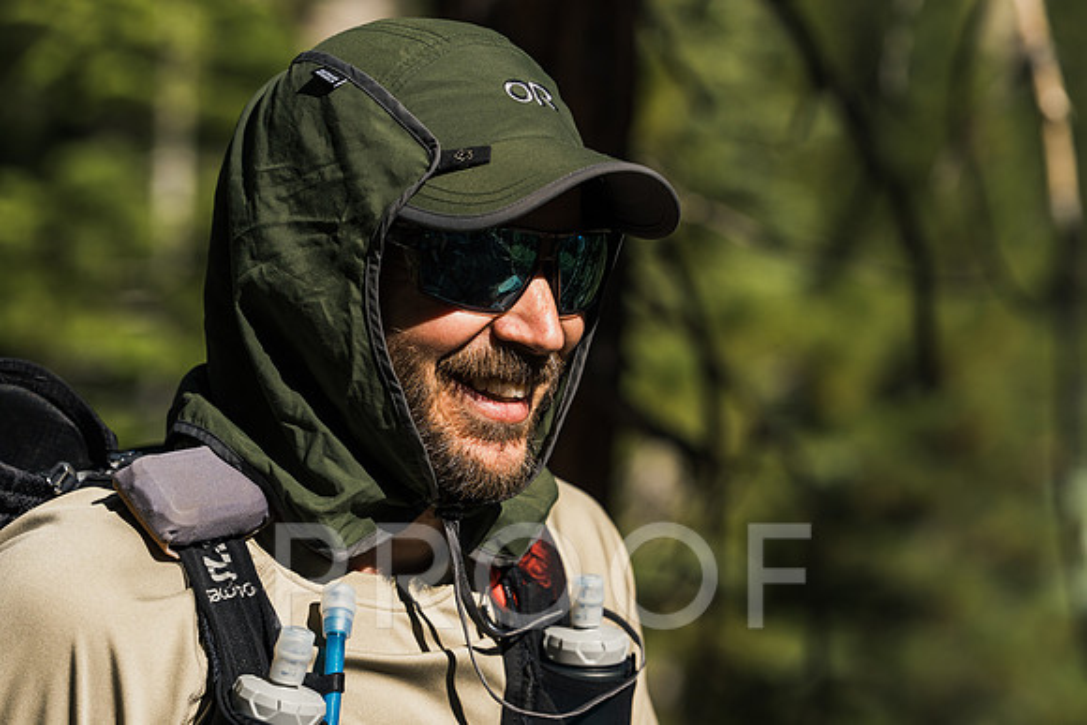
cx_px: 544
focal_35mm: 131
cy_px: 362
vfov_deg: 10.5
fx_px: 3956
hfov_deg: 15.6
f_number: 4.5
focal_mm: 131
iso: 100
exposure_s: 1/2000
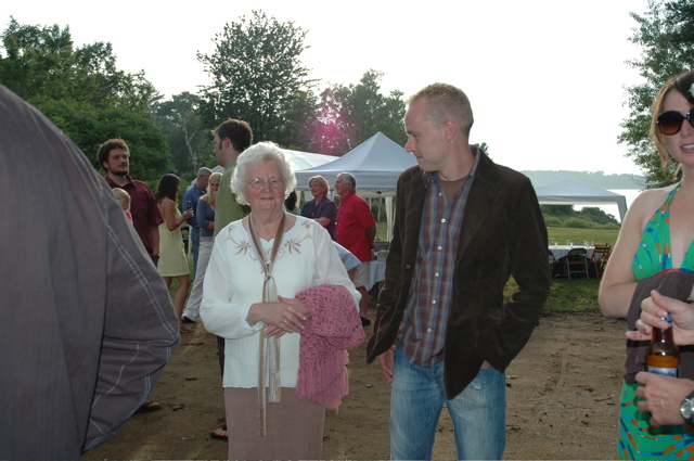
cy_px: 230
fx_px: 780
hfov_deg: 48.0
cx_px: 347
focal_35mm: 40
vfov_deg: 32.9
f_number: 5.6
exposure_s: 1/500
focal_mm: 27
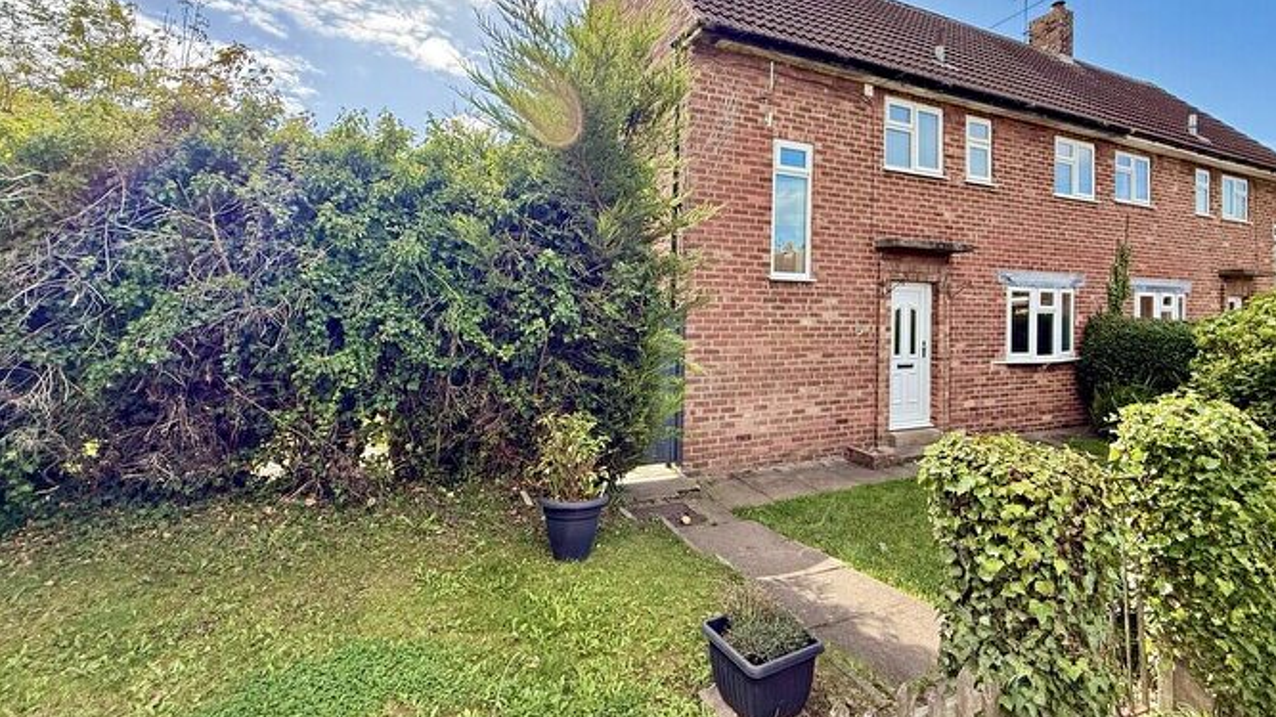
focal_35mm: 16
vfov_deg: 66.4
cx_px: 668
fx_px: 541
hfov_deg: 99.3
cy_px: 284
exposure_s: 1/619
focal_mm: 2.22
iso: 64
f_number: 2.2
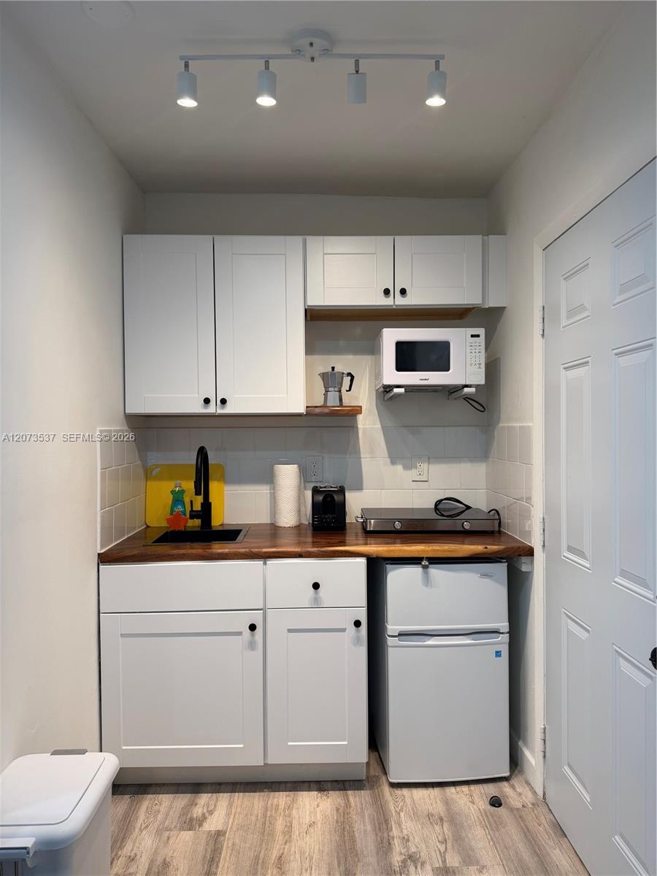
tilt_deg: -1.0
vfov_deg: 71.6
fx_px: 607
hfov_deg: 56.8
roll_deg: +0.3
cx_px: 328
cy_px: 438
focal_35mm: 24
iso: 100
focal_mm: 6.76
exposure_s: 1/120
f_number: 1.78
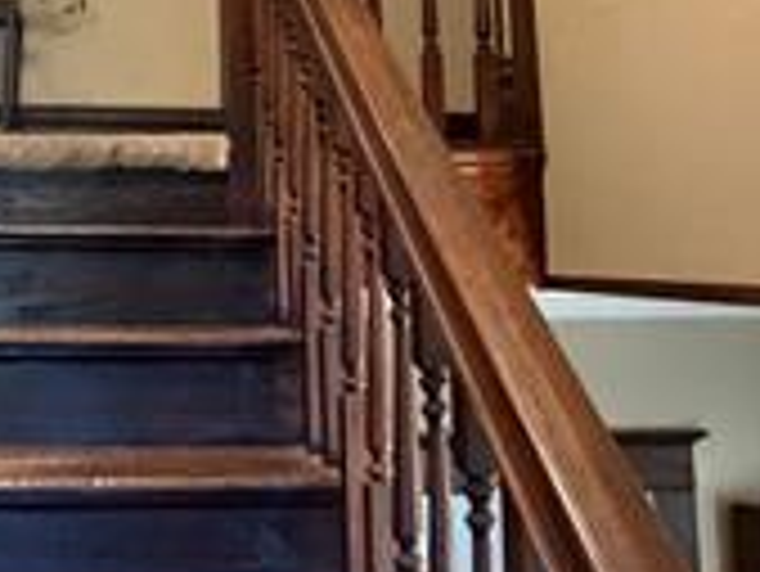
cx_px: 189
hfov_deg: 35.3
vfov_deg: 26.6
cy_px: 54
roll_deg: -0.2
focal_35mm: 53
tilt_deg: +8.7
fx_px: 1164
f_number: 2.2
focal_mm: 2.22
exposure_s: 1/60
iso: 1250
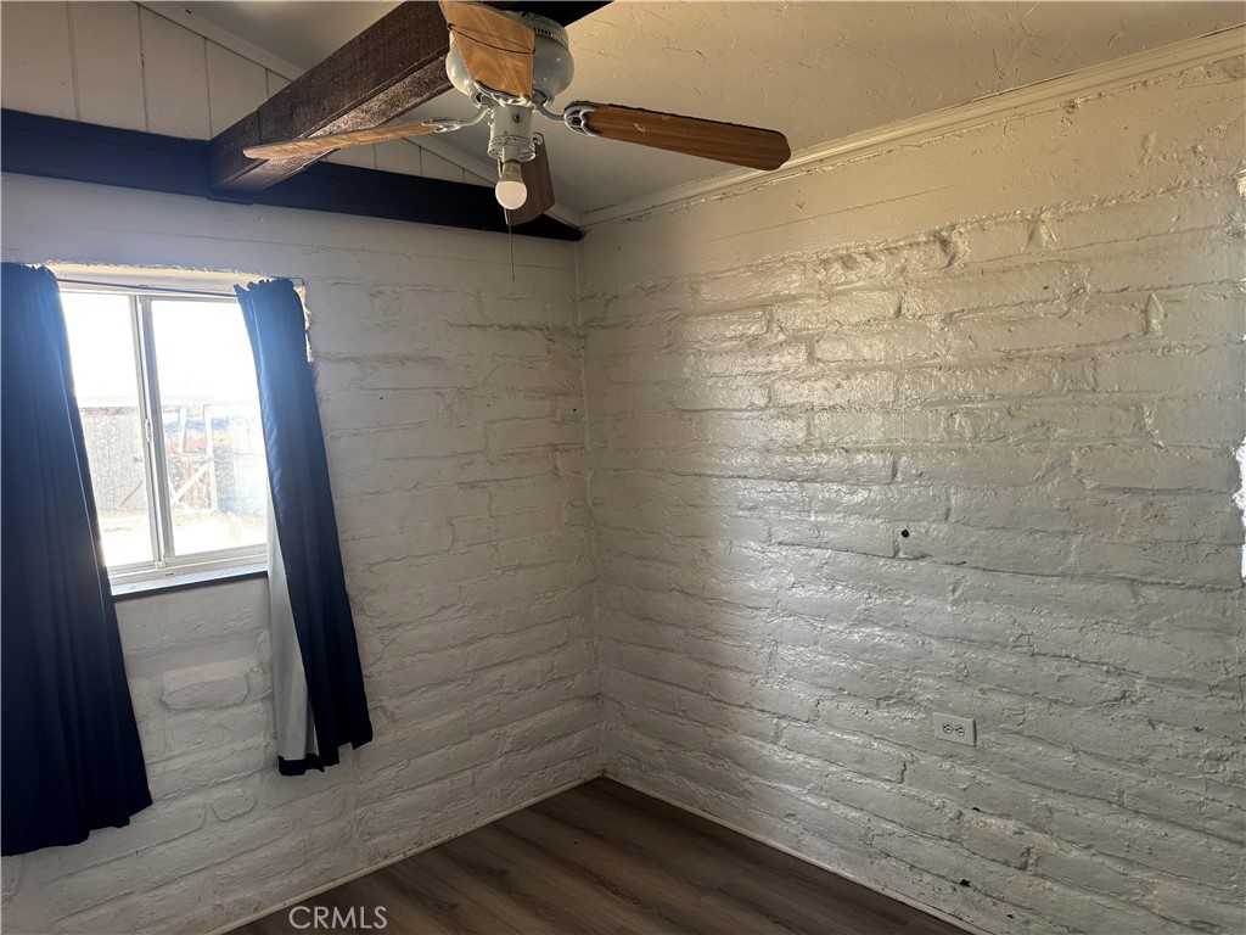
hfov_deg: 71.6
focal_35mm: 24
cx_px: 623
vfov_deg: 56.8
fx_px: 864
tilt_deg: -6.1
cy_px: 468
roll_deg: +2.1
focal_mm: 6.76
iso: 160
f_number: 1.78
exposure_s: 1/121
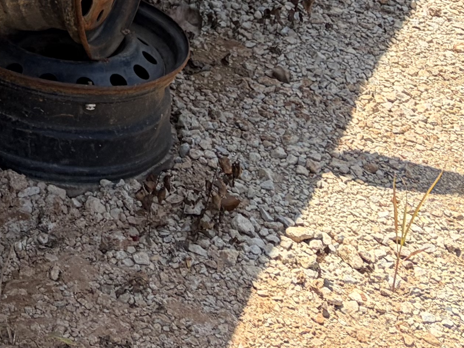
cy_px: -389
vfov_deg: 11.2
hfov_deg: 15.3
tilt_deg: -13.8
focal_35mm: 117
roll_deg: -4.3
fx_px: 1568
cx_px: -271
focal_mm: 5.96
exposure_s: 1/2639
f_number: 1.6
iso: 50
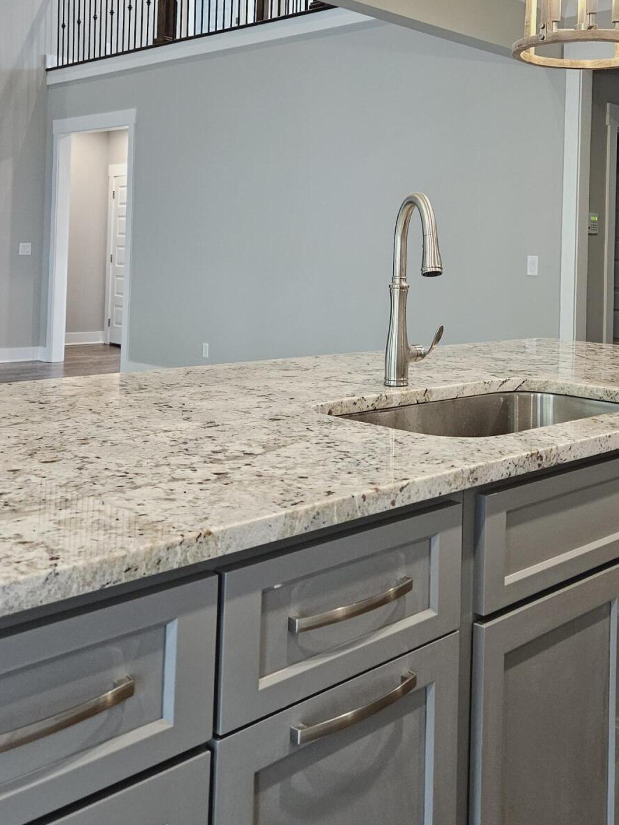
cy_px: 240
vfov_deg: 46.7
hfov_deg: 36.7
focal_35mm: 39
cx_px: 378
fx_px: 929
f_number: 1.8
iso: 200
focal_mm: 5.4
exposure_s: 1/120
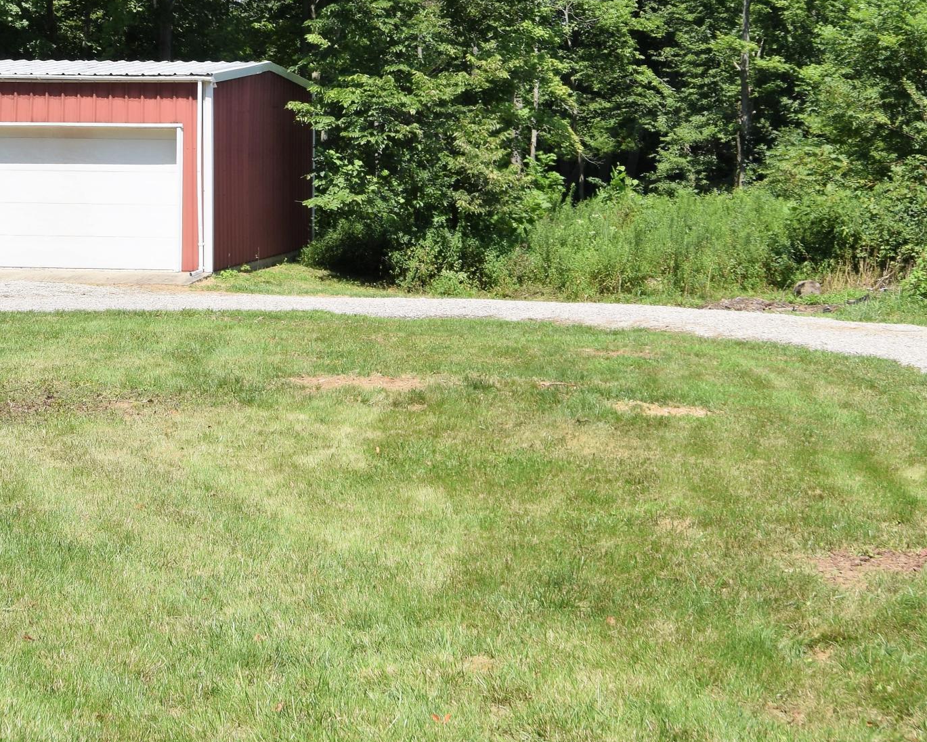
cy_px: 148
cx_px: 549
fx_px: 2031
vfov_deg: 20.5
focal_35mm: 74
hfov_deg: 25.7
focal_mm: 24
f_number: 8
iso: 100
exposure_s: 1/200
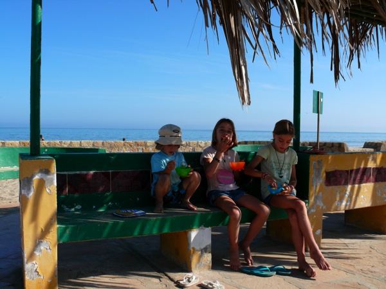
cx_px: 193
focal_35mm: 35
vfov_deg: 40.7
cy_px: 144
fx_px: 390
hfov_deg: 52.6
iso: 100
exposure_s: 1/400
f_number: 5.6
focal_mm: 7.4
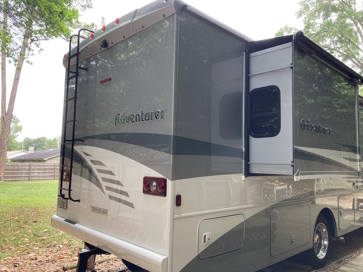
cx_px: 182
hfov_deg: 63.4
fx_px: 294
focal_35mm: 28
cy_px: 136
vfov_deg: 49.7
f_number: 1.8
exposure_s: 1/121
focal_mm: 3.99
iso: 32
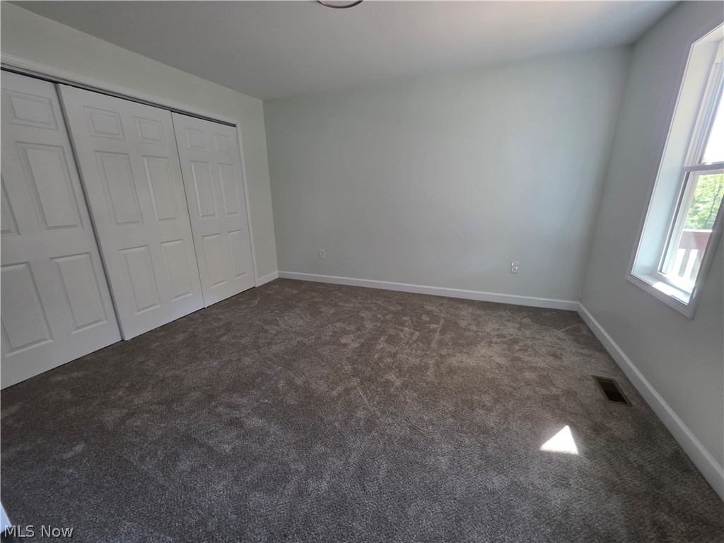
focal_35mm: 13
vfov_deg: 89.9
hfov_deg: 106.2
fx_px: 272
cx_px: 362
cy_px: 272
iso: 200
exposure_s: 1/60
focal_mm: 2.2
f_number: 1.9
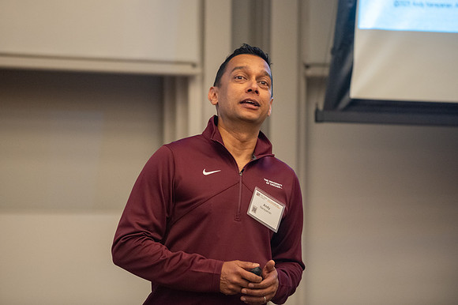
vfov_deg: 6.0
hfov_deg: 9.0
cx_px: 218
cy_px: 134
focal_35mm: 228
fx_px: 2903
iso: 2000
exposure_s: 1/160
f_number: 2.8
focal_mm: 200
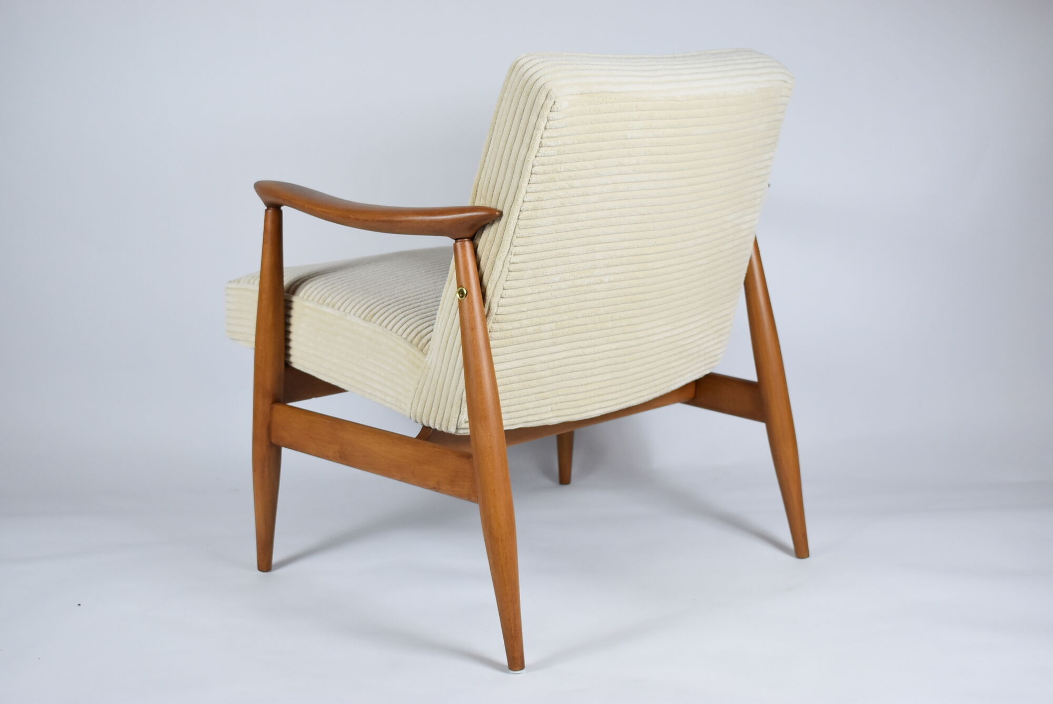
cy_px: 352
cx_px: 526
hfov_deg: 38.9
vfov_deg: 26.5
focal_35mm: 51
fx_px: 1493
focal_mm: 34
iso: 800
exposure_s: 1/125
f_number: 5.6
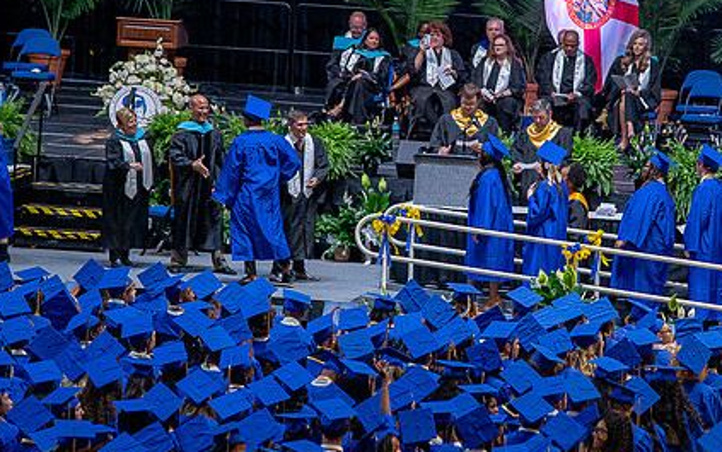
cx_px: 475
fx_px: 6045
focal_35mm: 307
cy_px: 167
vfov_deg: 4.3
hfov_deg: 6.8
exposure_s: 1/200
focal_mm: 220
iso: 1600
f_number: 5.3
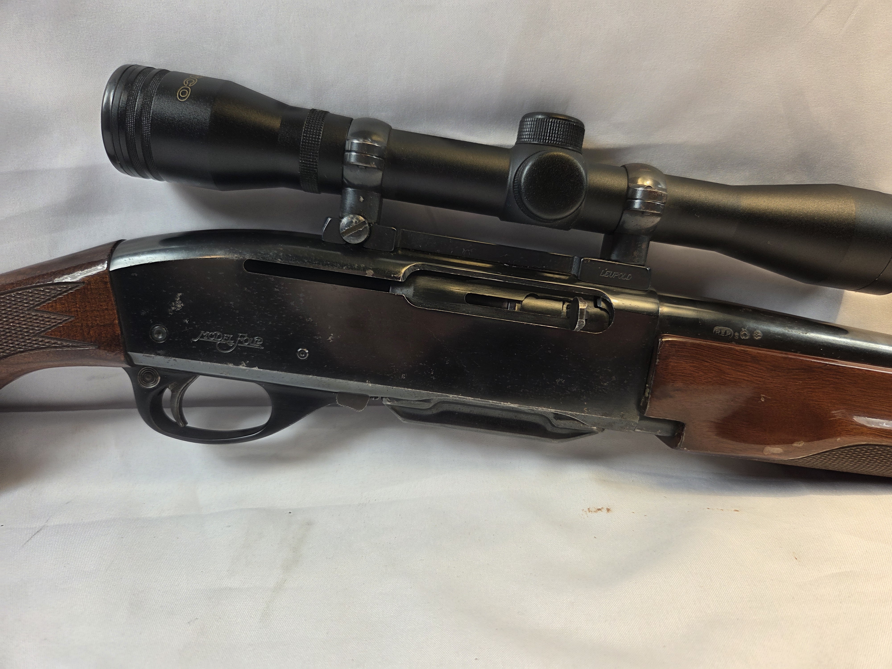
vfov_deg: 58.9
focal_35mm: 23
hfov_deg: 73.9
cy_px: 334
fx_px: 593
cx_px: 446
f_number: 1.8
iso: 40
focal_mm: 5.4
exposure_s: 1/120
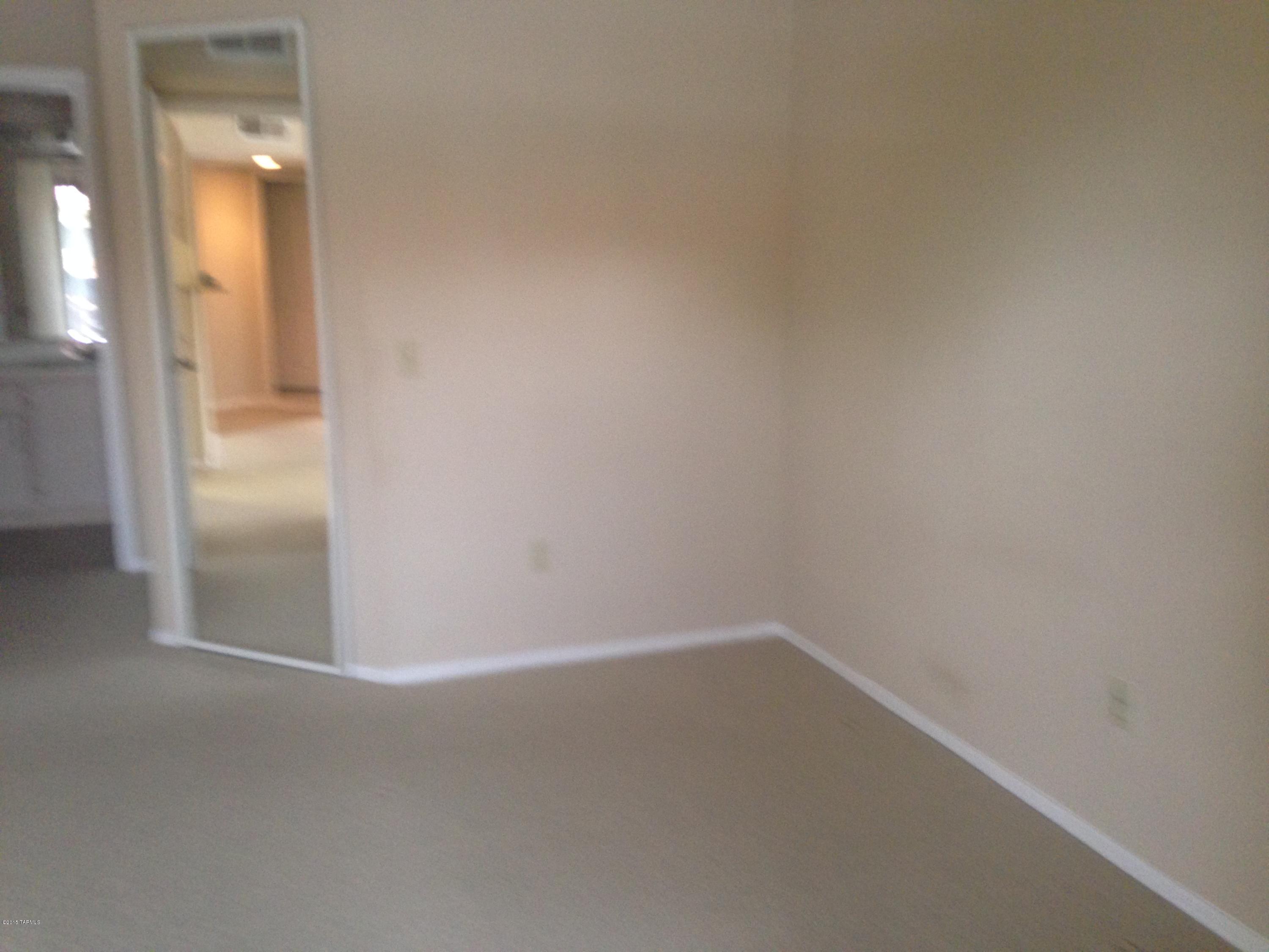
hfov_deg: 55.4
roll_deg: -2.0
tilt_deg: -10.8
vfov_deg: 42.9
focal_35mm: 33
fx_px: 1210
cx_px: 634
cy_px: 476
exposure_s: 1/20
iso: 160
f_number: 2.4
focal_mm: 4.12
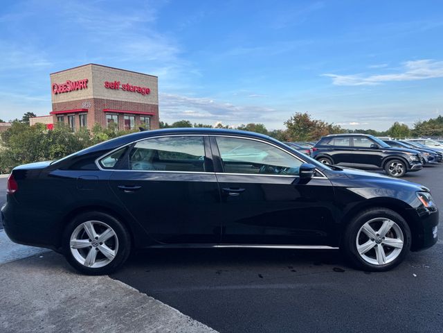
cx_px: 222
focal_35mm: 24
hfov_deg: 71.6
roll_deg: +0.5
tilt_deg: -5.1
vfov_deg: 56.8
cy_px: 166
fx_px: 307
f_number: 1.78
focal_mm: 6.76
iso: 80
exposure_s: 1/1721
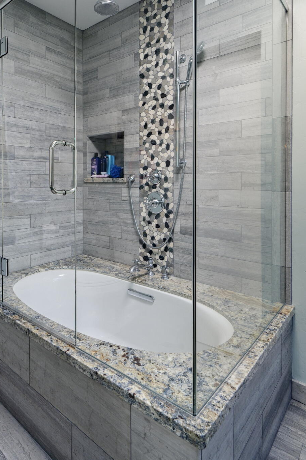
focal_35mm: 22
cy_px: 189
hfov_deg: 56.8
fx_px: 281
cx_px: 124
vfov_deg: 77.9
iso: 200
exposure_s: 1/2.5
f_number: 9
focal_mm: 15
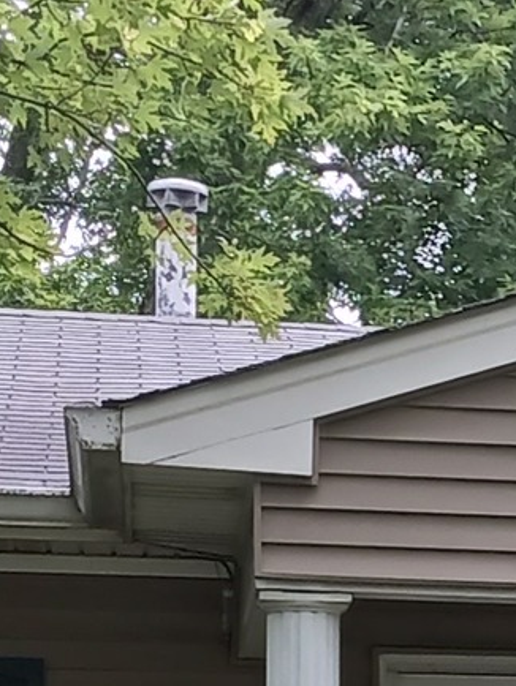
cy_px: 929
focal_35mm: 191
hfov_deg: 7.6
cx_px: 799
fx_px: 3792
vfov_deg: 10.1
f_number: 1.8
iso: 50
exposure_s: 1/50
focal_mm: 4
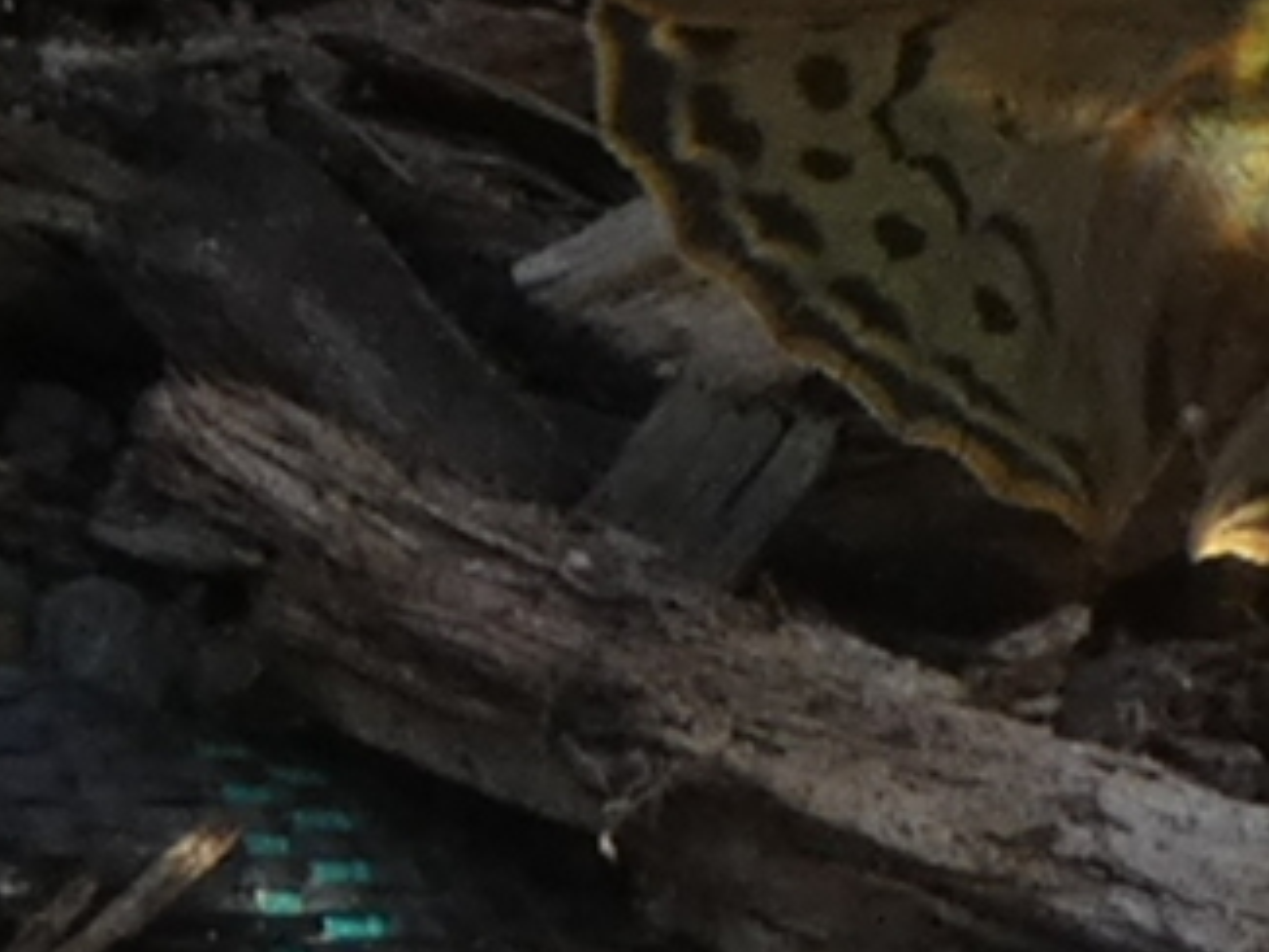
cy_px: -140
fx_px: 20280
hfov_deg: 3.6
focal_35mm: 553
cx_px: 1404
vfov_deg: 2.7
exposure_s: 1/80
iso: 80
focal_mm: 37.8
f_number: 5.5
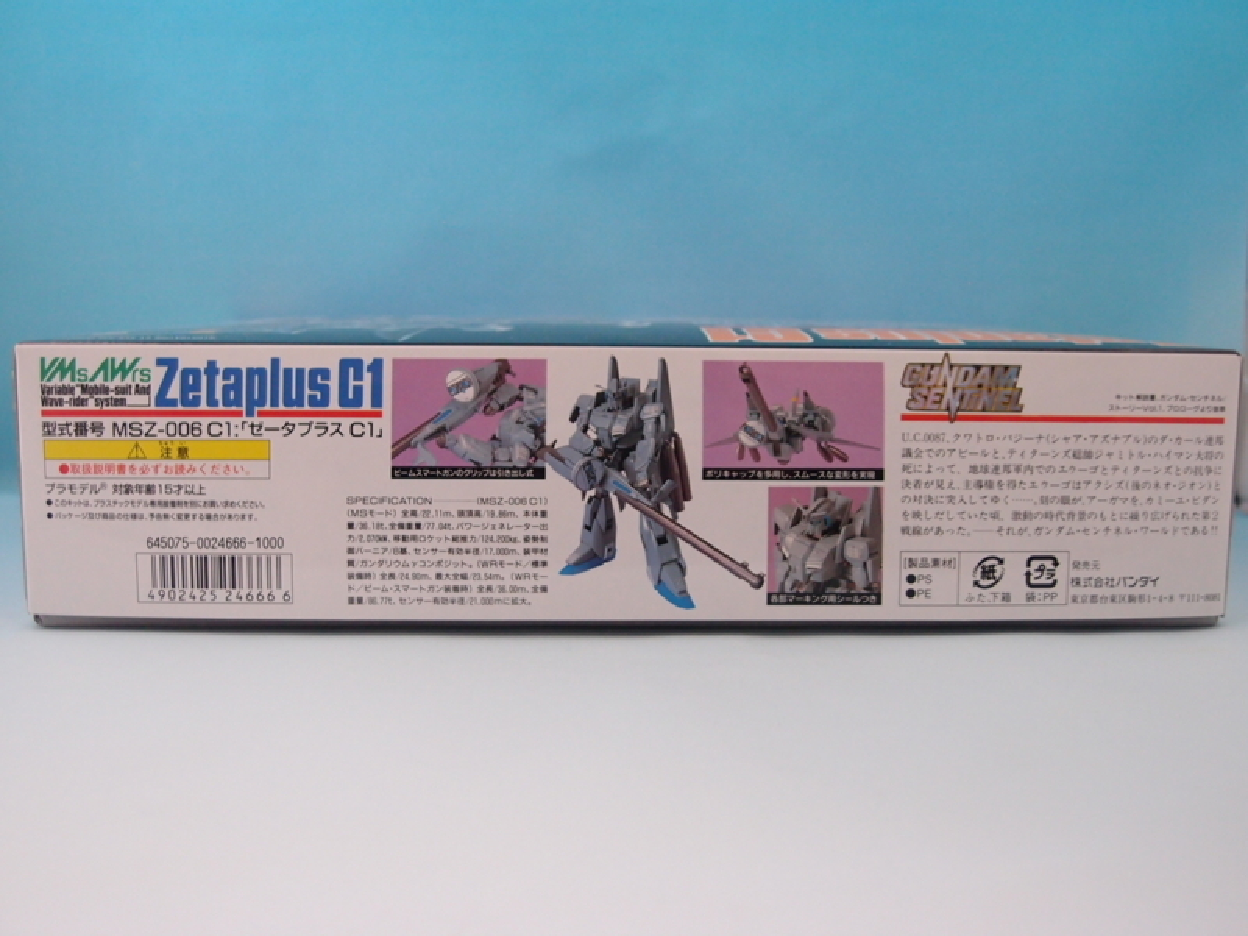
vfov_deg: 41.8
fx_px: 1226
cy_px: 468
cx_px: 624
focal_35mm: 34
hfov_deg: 54.0
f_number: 1.9
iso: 200
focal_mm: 7.41
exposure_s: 1/50
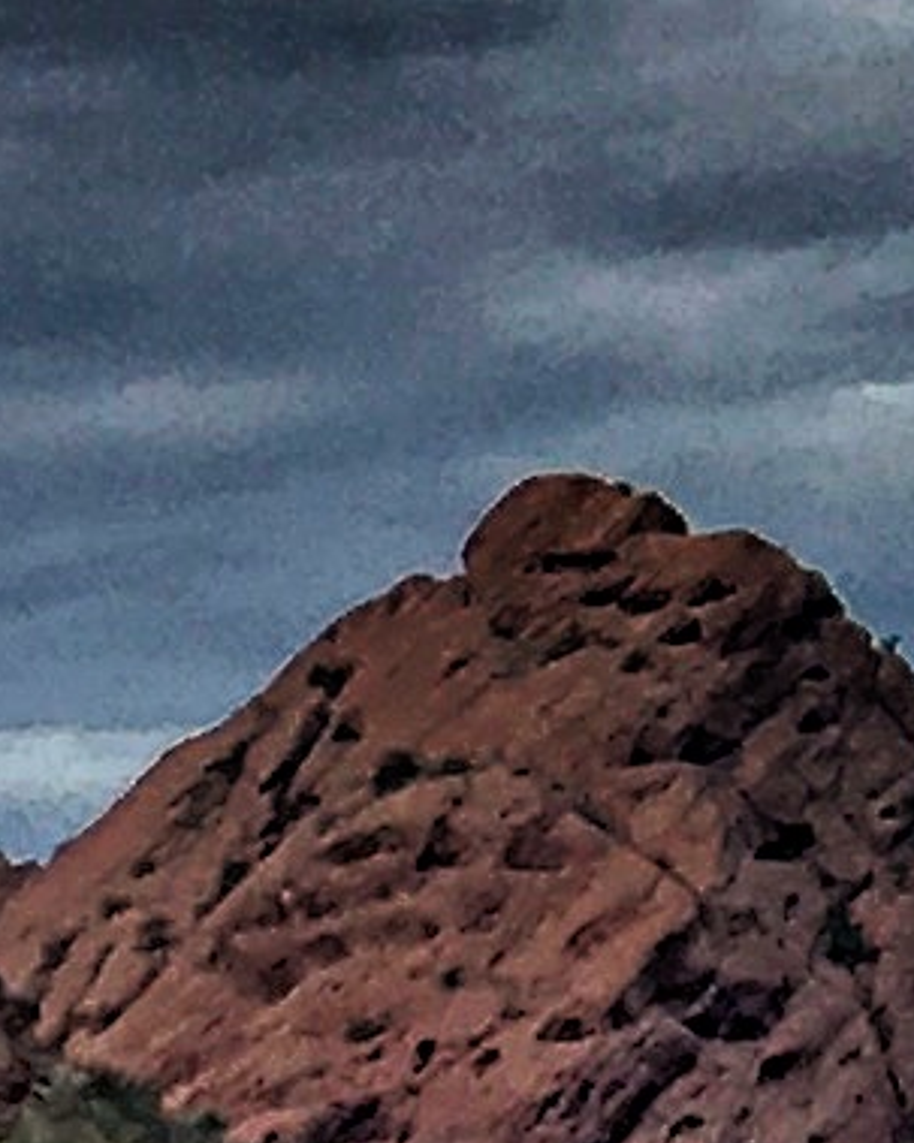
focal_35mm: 301
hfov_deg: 5.0
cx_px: 2009
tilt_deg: +17.8
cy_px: -1574
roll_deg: +1.1
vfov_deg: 6.2
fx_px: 10182
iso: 25
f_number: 2.2
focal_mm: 4.15
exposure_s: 1/587
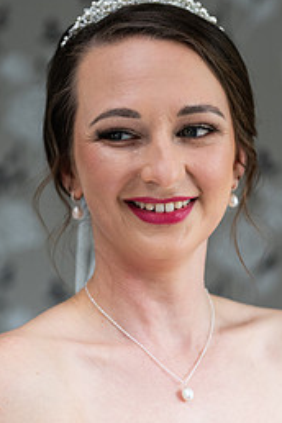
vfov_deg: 16.7
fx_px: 1433
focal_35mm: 122
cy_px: 320
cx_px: 138
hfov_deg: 11.2
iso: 640
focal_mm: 70
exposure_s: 1/160
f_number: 3.5
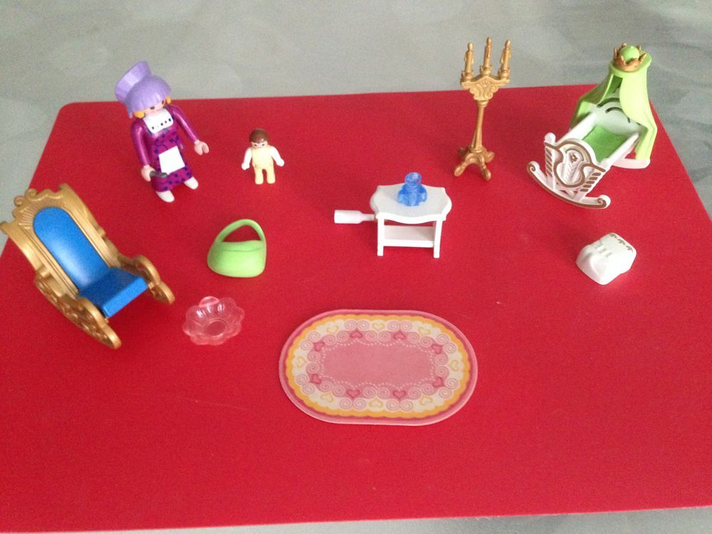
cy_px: 267
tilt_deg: -51.4
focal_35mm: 33
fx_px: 679
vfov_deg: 42.9
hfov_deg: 55.4
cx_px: 356
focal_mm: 4.12
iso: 640
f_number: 2.4
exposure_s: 1/15
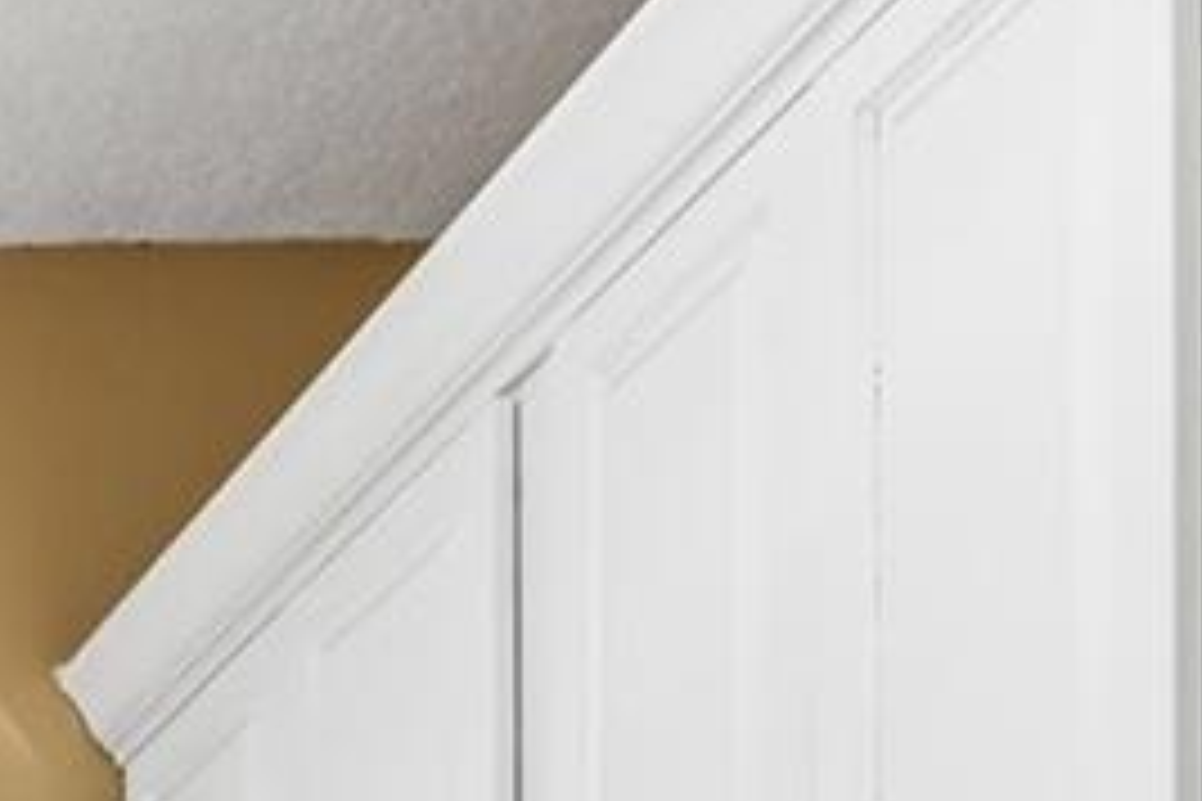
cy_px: 1940
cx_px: -977
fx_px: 2804
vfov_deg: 12.6
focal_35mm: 84
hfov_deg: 18.6
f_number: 8
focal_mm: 14
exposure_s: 1/13
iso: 400
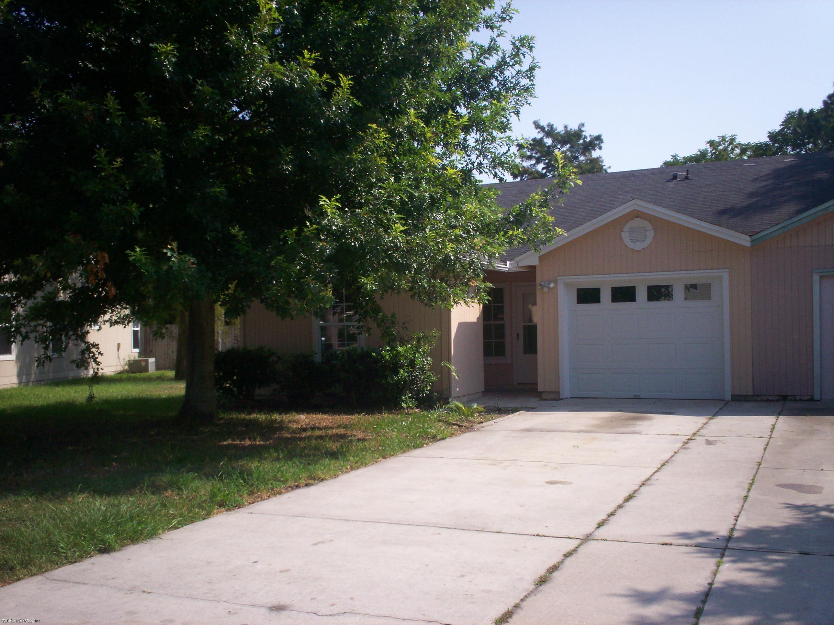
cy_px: 312
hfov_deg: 51.4
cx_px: 417
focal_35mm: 36
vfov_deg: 39.7
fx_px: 867
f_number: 4.5
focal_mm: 6
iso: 100
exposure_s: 1/552
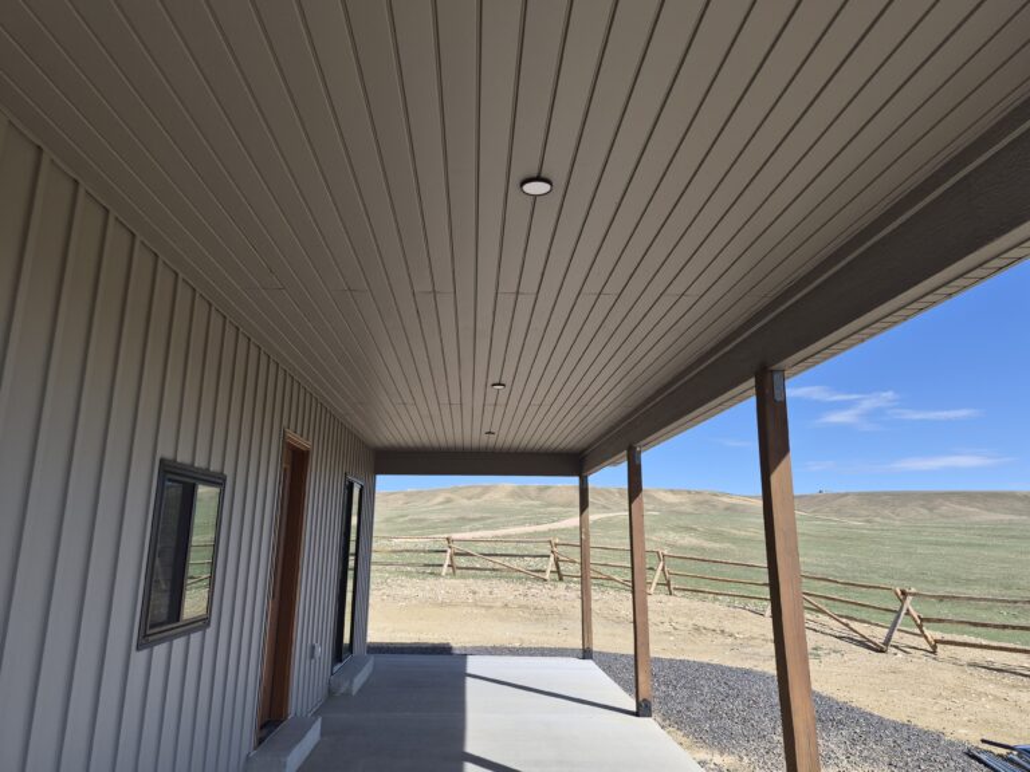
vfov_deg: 58.9
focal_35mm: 23
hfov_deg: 73.9
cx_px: 515
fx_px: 684
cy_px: 386
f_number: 1.8
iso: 80
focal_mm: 5.4
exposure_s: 1/3488
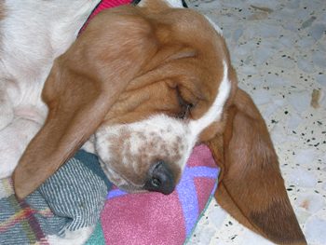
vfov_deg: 20.2
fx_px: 688
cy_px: 122
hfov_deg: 26.7
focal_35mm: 73
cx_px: 163
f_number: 3.8
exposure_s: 1/60.1
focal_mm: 11.1
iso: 50
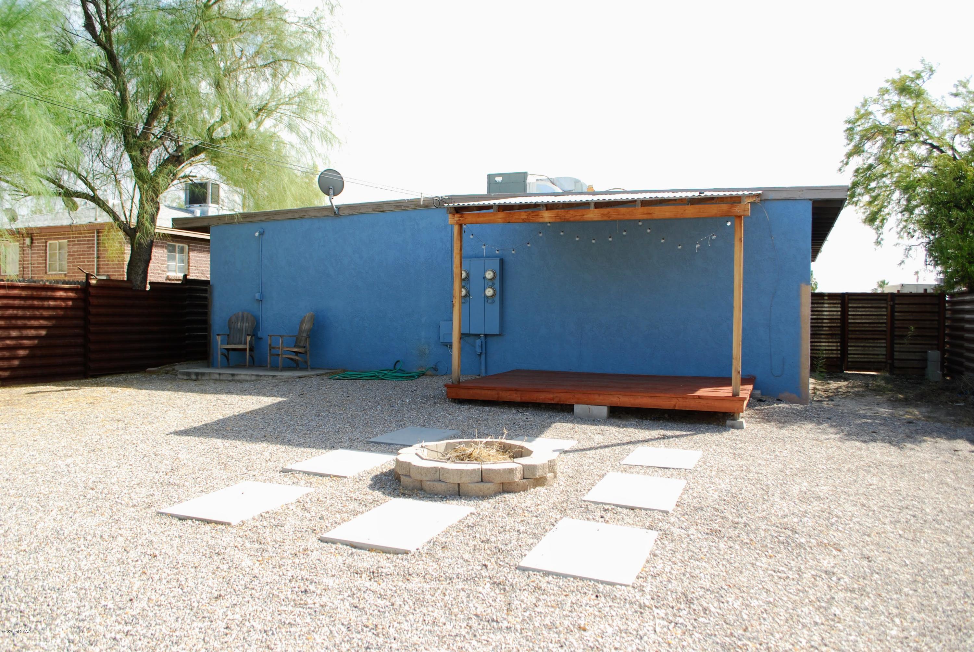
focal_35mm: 27
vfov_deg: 48.0
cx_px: 487
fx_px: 731
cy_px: 326
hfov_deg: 67.3
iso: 100
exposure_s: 1/200
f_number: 5
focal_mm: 18
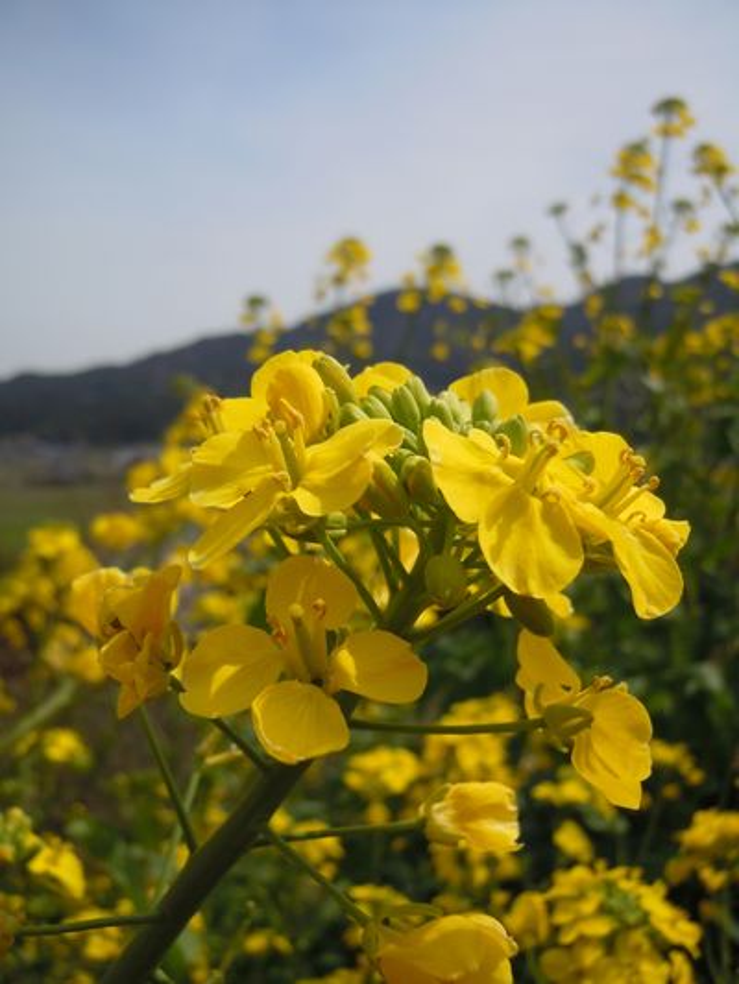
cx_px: 370
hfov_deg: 43.0
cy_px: 492
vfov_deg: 55.3
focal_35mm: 33
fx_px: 939
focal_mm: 5.9
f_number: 8
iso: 100
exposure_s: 1/320
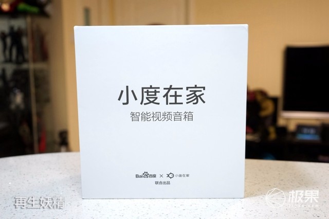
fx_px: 347
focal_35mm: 38
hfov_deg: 50.7
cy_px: 110
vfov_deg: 35.0
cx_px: 164
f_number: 4.5
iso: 1000
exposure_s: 1/60
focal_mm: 38
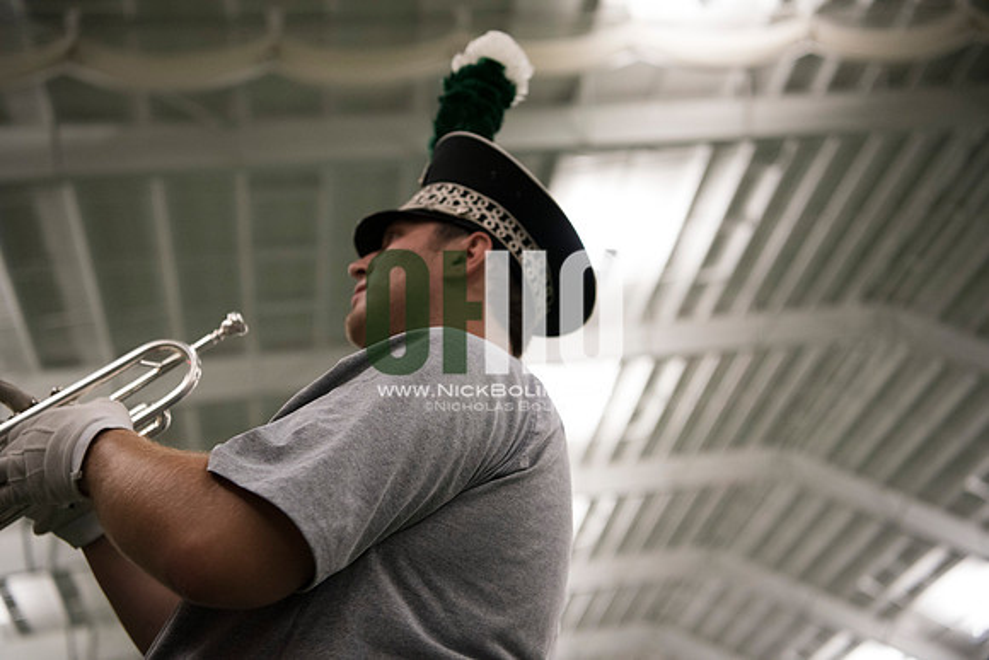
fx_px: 1264
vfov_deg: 29.3
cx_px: 494
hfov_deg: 42.7
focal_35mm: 46
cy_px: 330
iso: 3200
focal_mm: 46
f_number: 3.2
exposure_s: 1/320
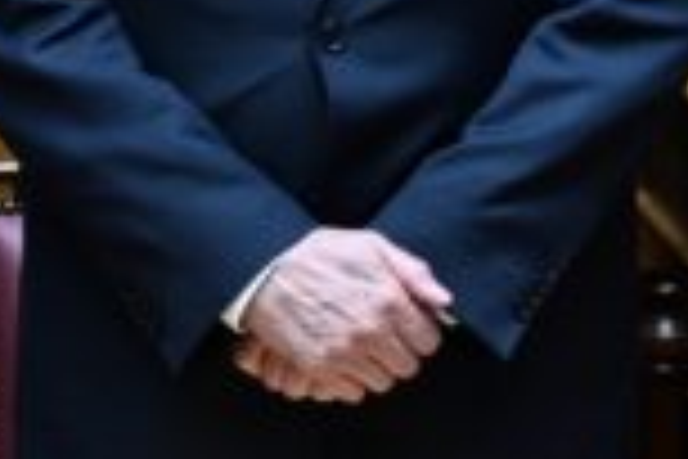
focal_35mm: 1255
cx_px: 508
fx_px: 23983
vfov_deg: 1.1
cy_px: -648
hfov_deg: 1.6
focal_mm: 200
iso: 1600
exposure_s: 1/250
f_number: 5.6
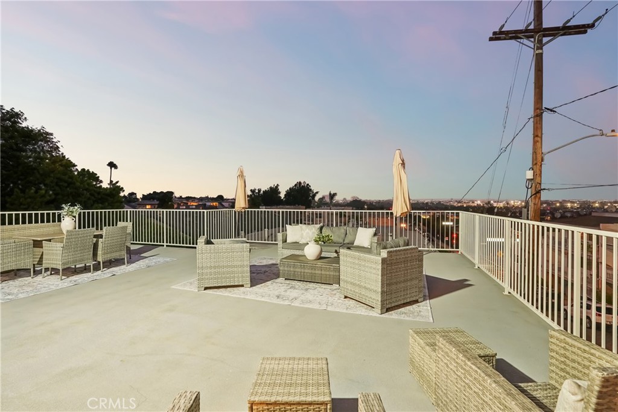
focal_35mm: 16
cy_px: 206
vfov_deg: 73.8
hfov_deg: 96.7
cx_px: 309
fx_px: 275
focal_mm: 16
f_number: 8
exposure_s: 1/4
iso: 800
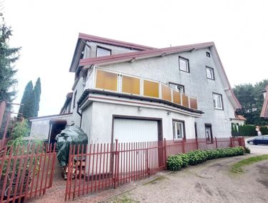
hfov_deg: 106.0
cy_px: 102
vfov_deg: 90.3
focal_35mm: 13
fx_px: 101
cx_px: 134
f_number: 2.2
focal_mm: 1.74
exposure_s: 1/118
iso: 50
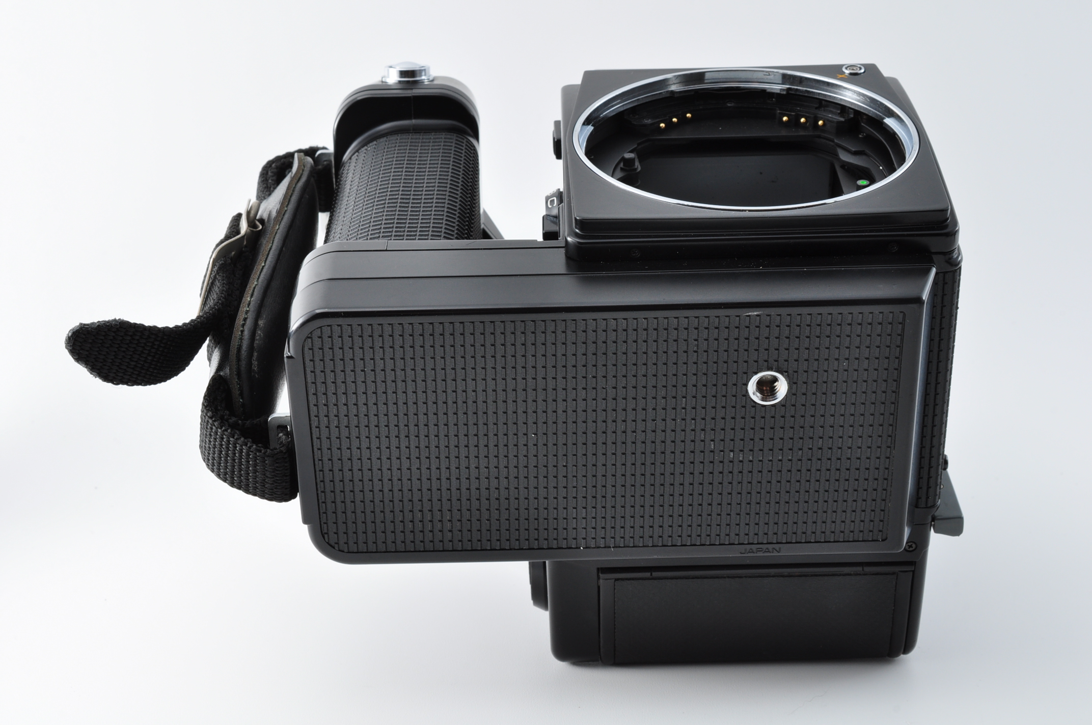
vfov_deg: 22.6
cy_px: 362
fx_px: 1818
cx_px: 546
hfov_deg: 33.4
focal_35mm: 60
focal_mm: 40
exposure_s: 1/200
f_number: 16
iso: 200
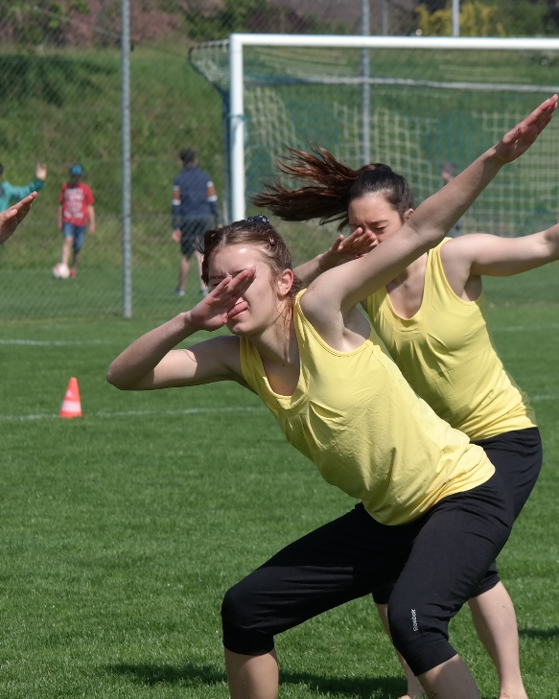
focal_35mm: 282
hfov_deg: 5.5
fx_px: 5833
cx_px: 359
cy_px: 351
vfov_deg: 6.9
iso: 100
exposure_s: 1/500
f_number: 6.3
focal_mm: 89
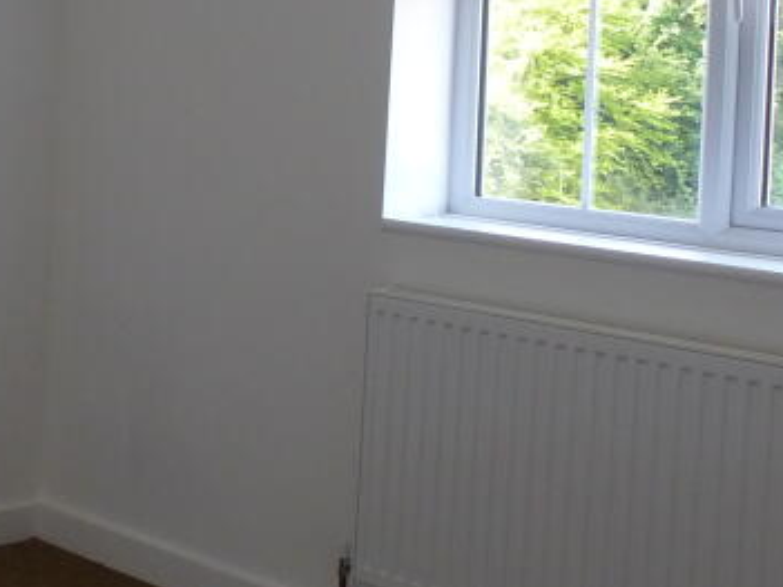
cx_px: -29
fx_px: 1583
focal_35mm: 70
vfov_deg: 20.4
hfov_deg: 26.1
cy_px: 13
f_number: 3.3
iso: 200
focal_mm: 4.3
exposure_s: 1/60
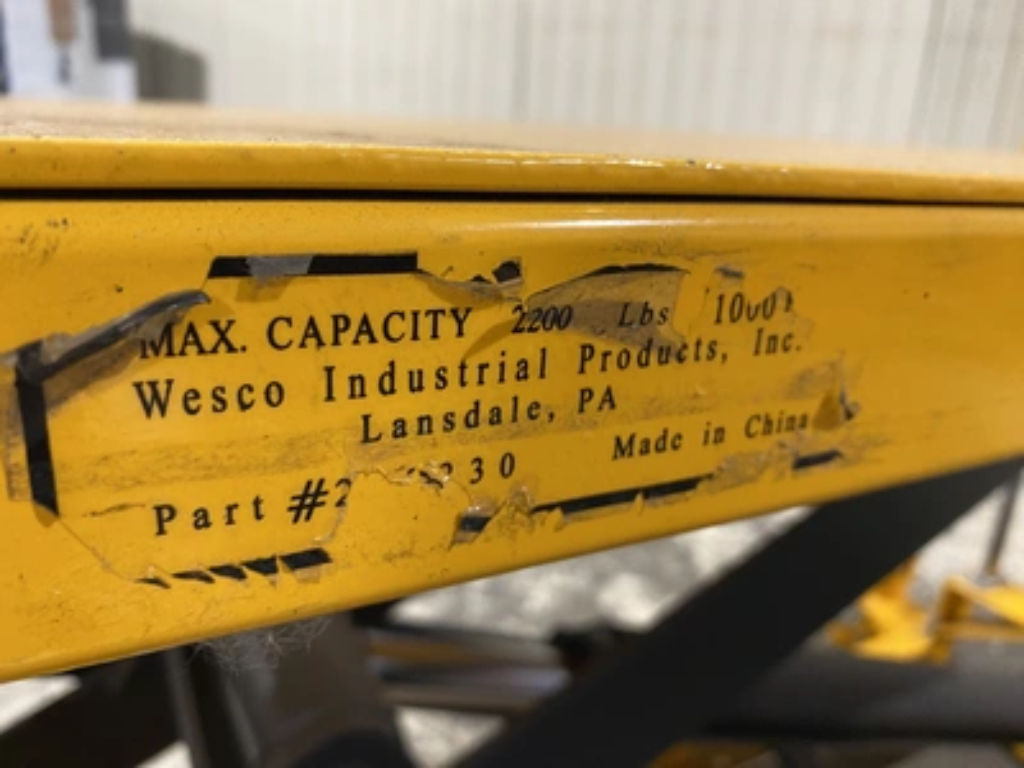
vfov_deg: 54.9
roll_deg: -2.9
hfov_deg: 69.4
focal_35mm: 25
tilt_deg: -18.9
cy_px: 384
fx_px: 740
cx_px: 512
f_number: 1.8
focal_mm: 4.25
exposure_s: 1/60
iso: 200
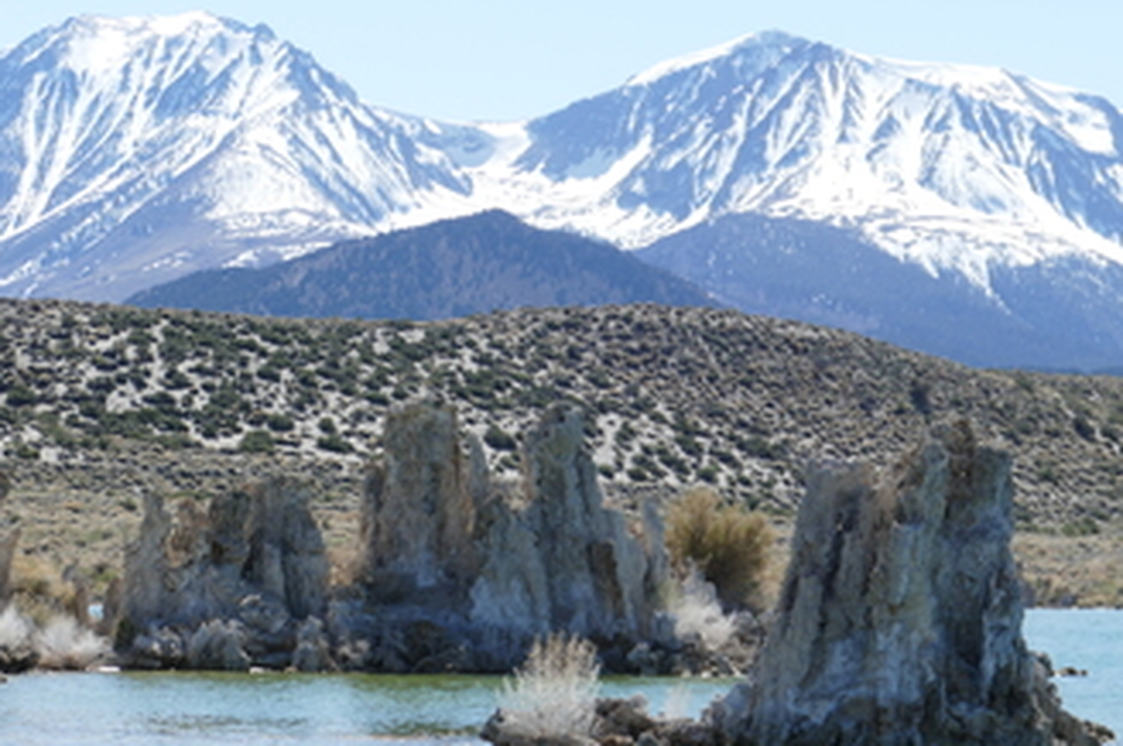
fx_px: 4955
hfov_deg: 12.9
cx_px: 726
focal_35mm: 159
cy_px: 433
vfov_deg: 8.6
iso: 125
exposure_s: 1/1600
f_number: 3.8
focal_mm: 33.96
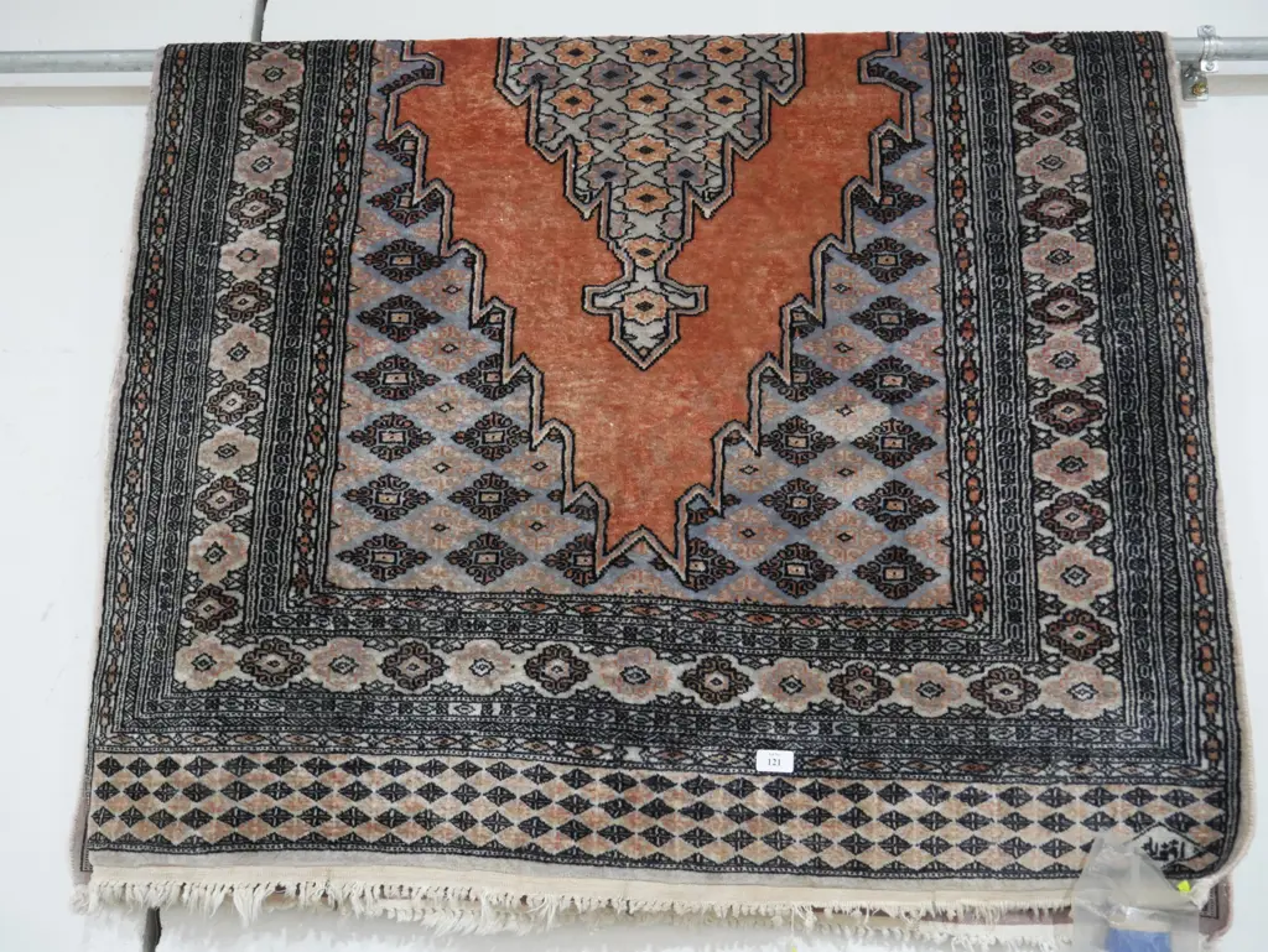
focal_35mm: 32
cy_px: 476
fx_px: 1173
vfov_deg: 44.2
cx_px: 634
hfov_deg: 56.8
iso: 2000
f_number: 3.6
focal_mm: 16
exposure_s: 1/60
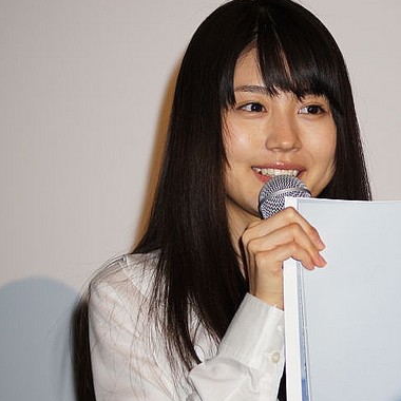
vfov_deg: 10.9
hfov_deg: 10.8
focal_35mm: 161
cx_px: 335
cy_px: 215
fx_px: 2106
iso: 400
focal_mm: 75
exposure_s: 1/125
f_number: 4.5
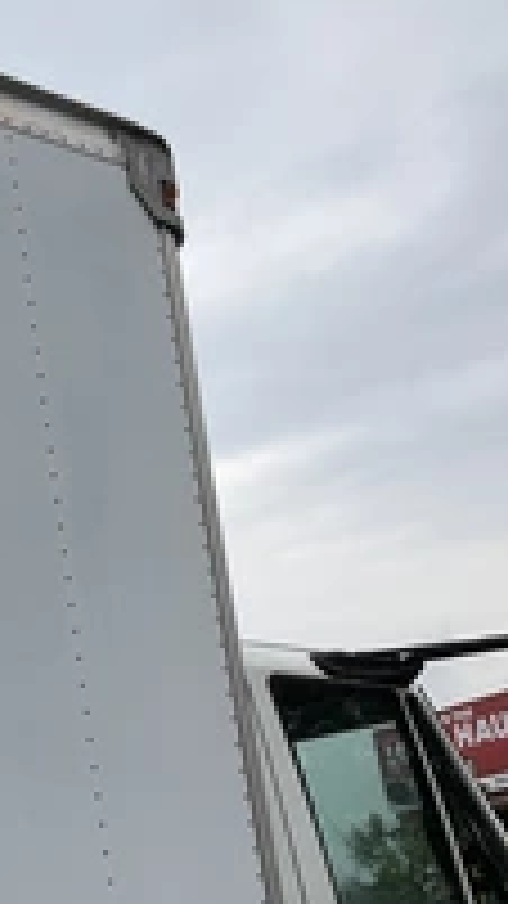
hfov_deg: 17.9
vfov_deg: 33.0
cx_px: -144
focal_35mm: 63
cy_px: 621
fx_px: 1509
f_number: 1.8
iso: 25
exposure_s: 1/1035
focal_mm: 3
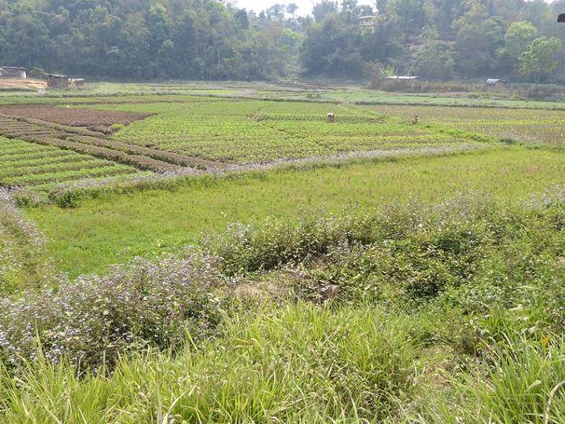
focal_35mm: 33
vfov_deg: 42.9
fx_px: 539
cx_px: 234
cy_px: 234
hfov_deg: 55.0
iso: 80
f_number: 3.3
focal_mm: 4.3
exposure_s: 1/320
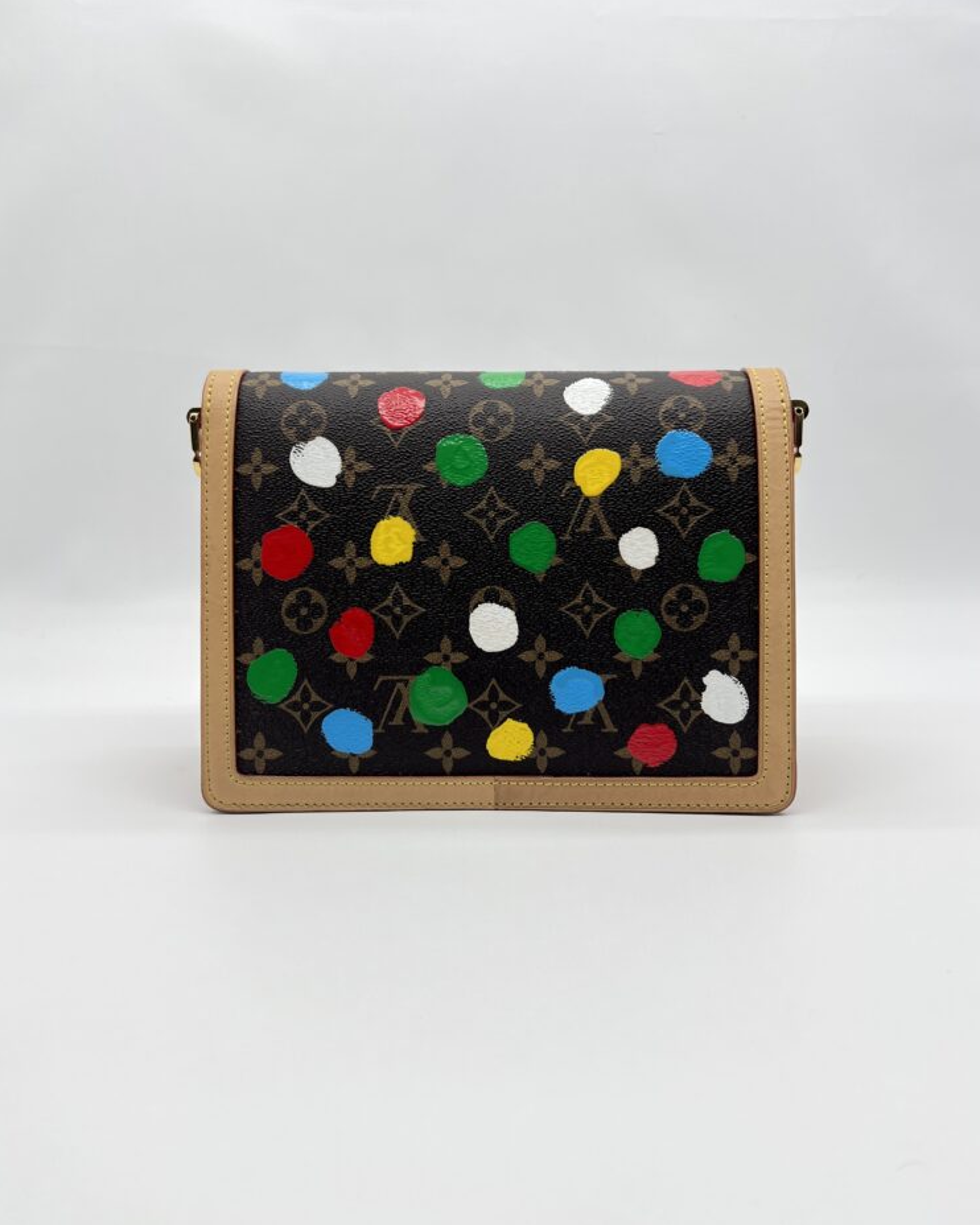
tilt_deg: -9.1
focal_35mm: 28
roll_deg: +0.6
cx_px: 483
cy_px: 597
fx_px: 1015
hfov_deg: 51.5
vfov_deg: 62.2
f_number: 1.5
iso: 32
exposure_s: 1/127
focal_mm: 5.7
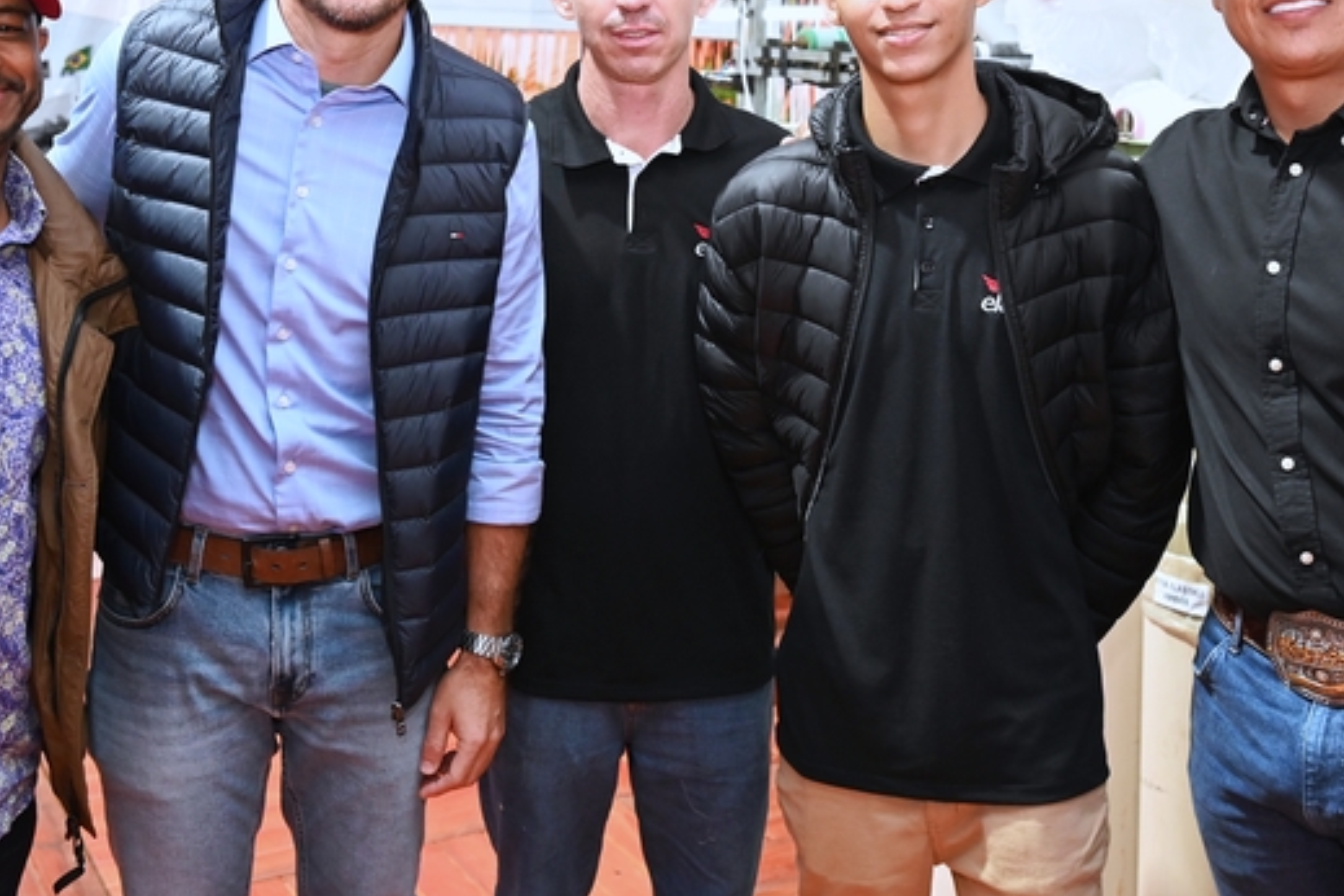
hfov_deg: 38.2
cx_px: 634
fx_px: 1941
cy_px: 252
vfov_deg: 25.8
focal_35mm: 52
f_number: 4
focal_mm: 30
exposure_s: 1/60
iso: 3200
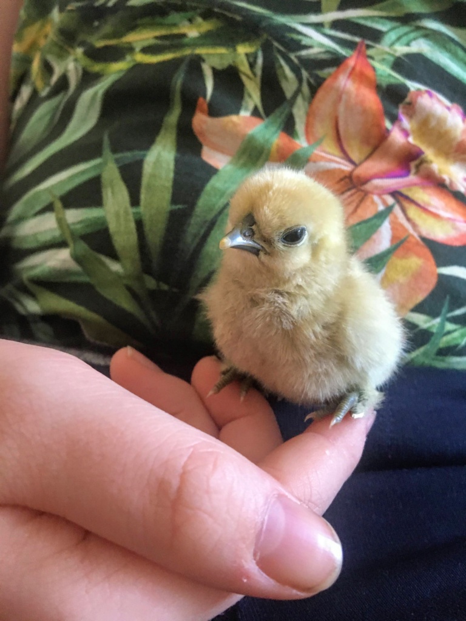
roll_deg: -5.0
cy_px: 310
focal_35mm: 29
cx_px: 233
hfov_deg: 48.2
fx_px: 521
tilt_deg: -17.7
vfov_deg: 61.7
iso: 200
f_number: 2.2
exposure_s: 1/25
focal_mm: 4.15
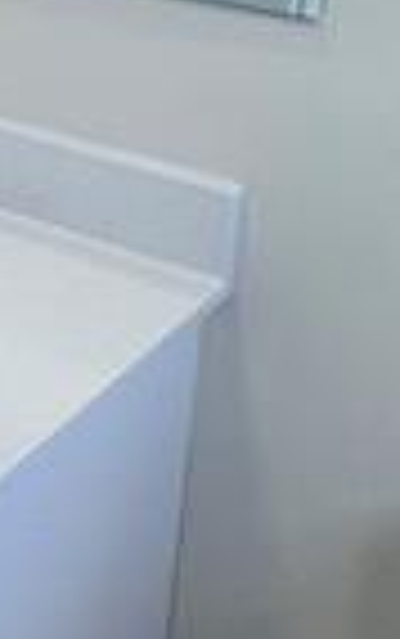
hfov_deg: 13.5
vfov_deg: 24.4
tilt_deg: -14.5
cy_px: -32
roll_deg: +2.2
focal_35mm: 80
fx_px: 1393
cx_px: -449
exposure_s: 1/120
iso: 64
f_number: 2.2
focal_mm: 2.22
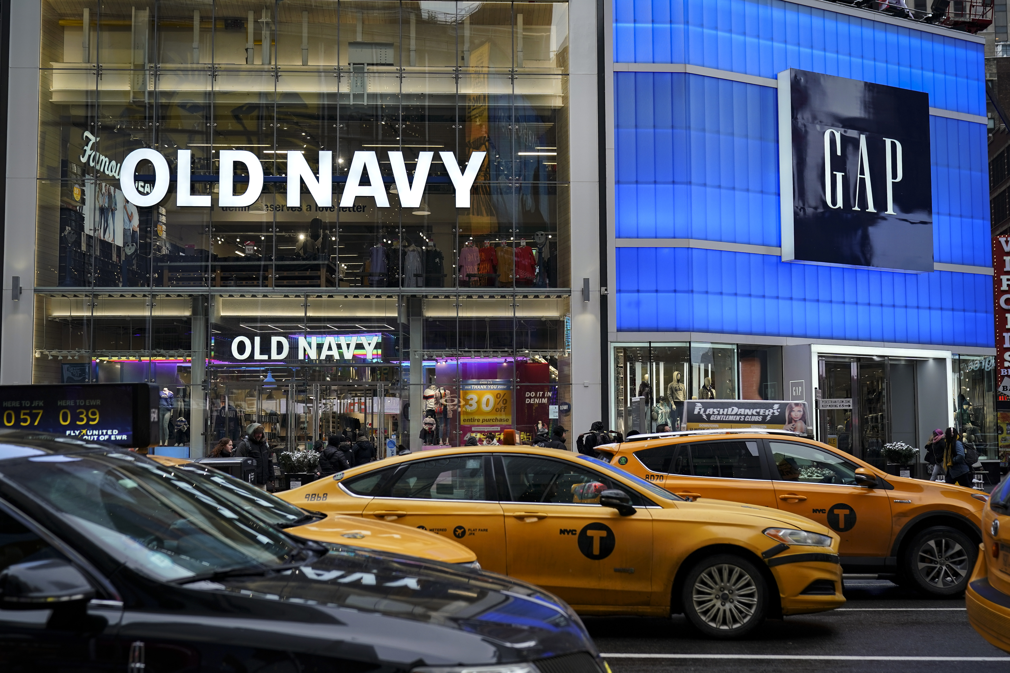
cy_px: 336
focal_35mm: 44
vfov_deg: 30.5
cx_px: 505
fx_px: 1234
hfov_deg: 44.5
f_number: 3.5
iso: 250
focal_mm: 44
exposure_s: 1/500
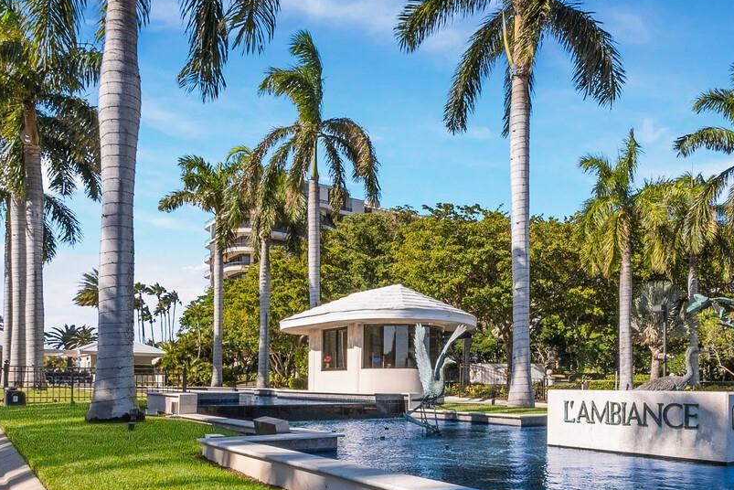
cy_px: 359
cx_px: 464
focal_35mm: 29
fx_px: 591
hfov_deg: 62.6
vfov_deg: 43.7
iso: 200
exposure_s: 1/250
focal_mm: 7
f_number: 10
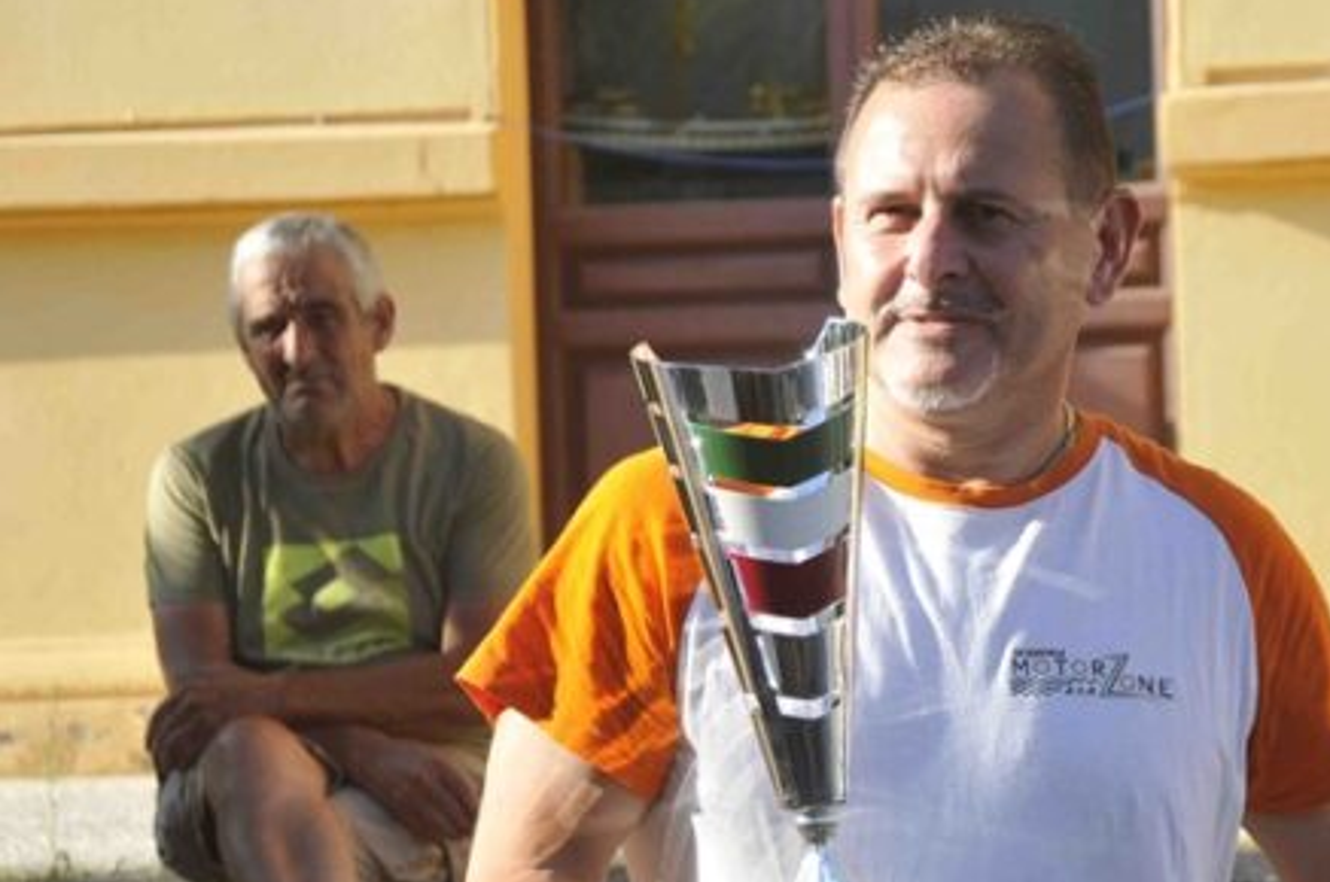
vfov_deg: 8.3
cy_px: 534
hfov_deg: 12.5
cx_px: 968
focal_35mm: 165
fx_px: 6077
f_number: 5.3
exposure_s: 1/400
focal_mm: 75
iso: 280
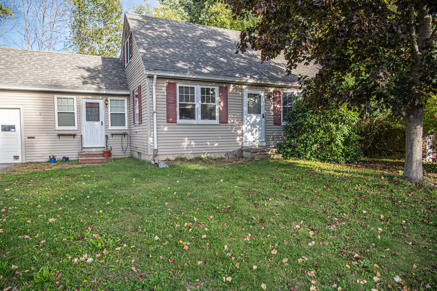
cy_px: 146
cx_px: 218
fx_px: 291
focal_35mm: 24
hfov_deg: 73.8
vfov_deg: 53.1
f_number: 5.6
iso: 100
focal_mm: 24
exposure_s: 1/200
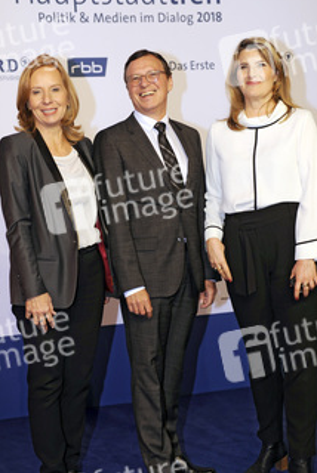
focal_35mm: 70
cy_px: 273
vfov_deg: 28.8
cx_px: 161
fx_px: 923
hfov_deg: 19.5
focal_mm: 56
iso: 400
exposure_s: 1/160
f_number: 3.2
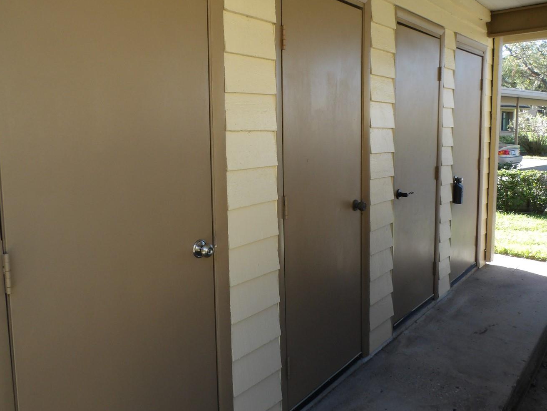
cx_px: 257
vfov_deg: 49.5
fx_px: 443
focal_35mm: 28
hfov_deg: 63.4
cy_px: 168
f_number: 6.2
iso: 137
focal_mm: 4.2
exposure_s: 1/60
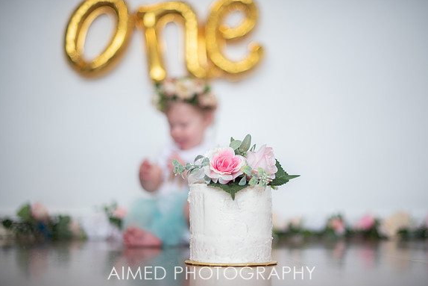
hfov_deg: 37.5
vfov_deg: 25.5
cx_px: 222
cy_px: 148
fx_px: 630
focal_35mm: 53
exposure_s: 1/320
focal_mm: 50
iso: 200
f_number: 1.4
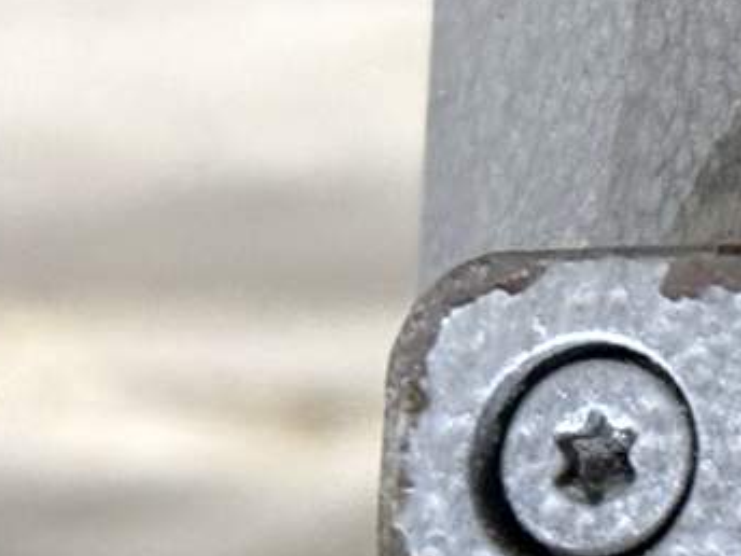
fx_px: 4774
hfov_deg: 8.4
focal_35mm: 223
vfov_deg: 6.5
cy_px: -409
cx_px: 1452
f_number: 1.78
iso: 200
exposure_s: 1/60
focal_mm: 6.76
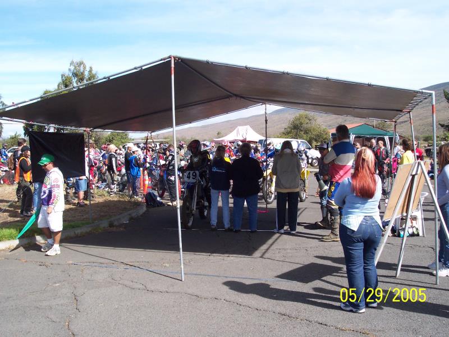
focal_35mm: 38
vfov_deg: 37.7
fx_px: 493
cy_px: 168
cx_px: 224
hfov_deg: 49.0
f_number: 4.8
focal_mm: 8
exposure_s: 1/350
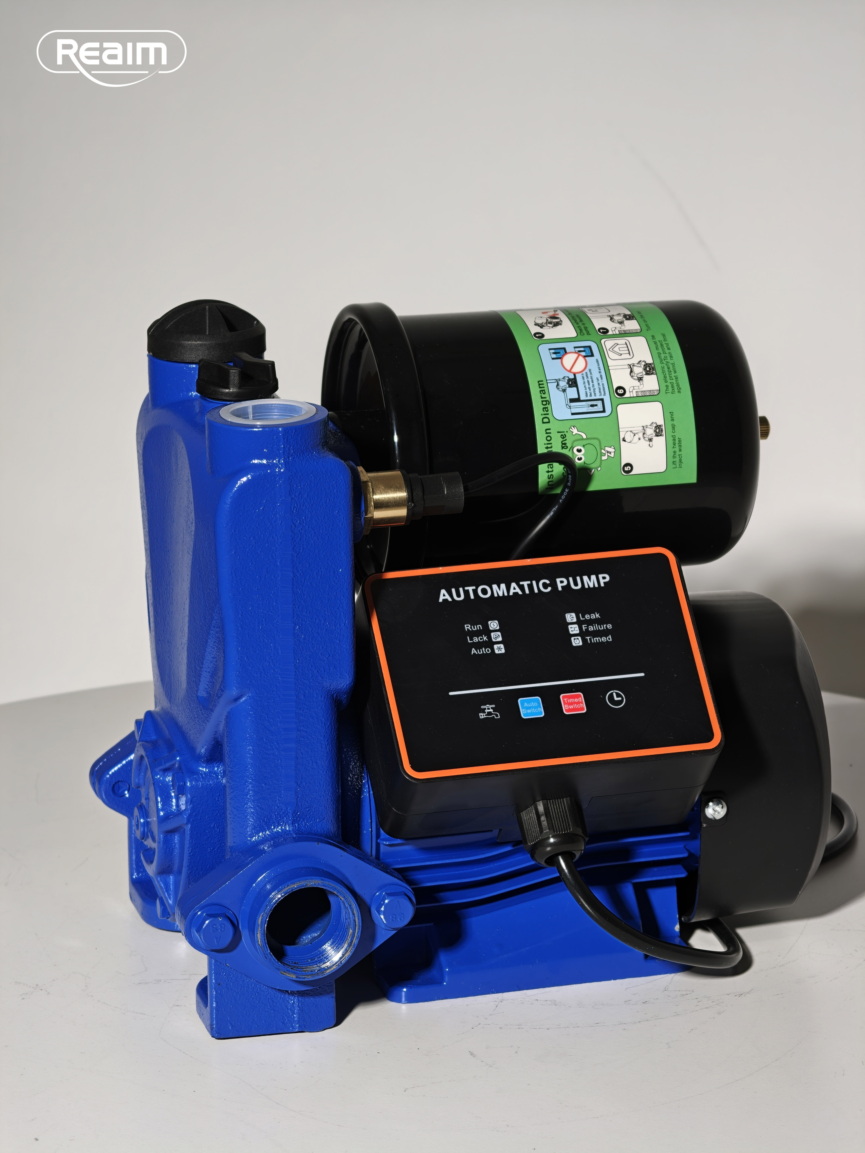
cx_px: 432
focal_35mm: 135
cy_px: 576
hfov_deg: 11.0
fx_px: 4498
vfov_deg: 14.6
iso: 100
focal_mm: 24.85
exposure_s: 1/140
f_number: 3.1
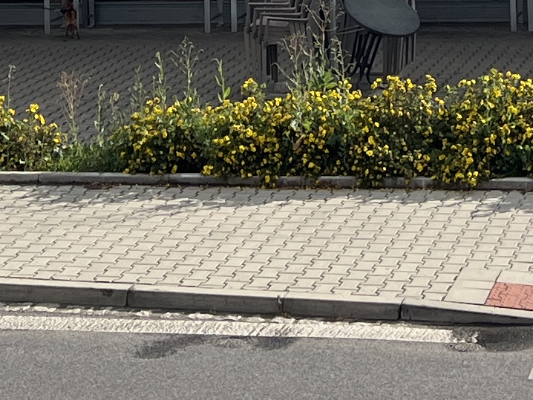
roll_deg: +2.1
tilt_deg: +4.5
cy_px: -455
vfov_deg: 9.4
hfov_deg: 13.4
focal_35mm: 146
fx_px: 2249
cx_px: 495
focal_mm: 5.7
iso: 50
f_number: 1.5
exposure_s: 1/5076
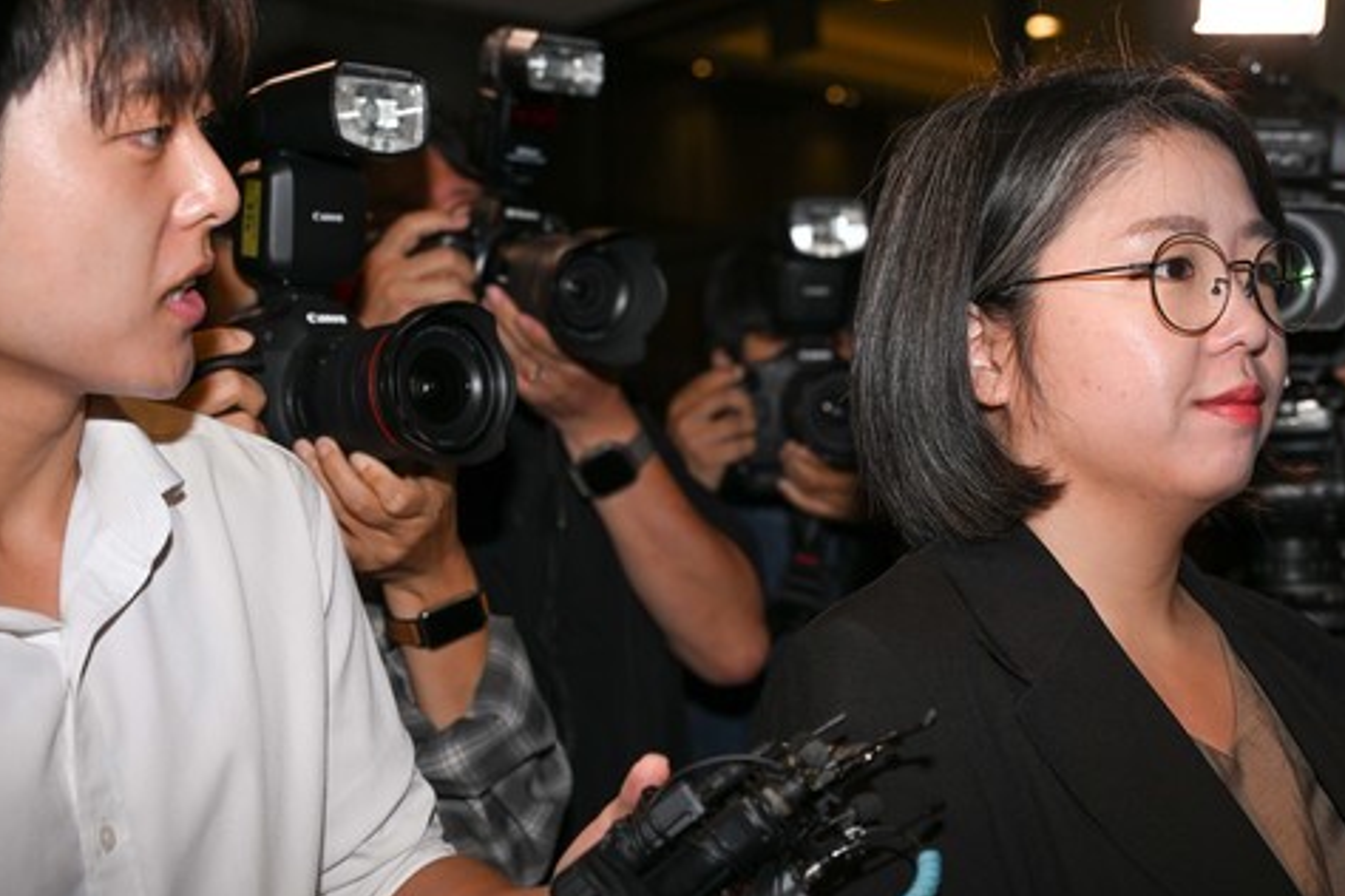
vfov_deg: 26.0
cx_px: 760
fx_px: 1943
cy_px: 435
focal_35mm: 52
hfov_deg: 38.1
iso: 180
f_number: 4
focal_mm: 44
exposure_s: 1/400
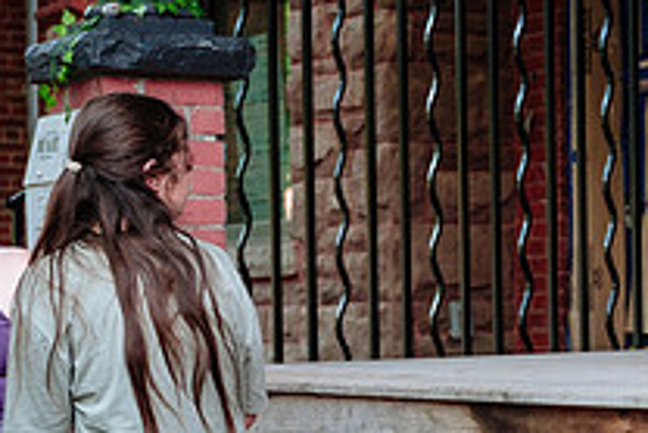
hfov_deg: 16.3
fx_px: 2233
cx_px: 564
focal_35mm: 124
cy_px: 367
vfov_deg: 11.0
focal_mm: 25.9
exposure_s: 1/160
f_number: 1.8
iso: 500
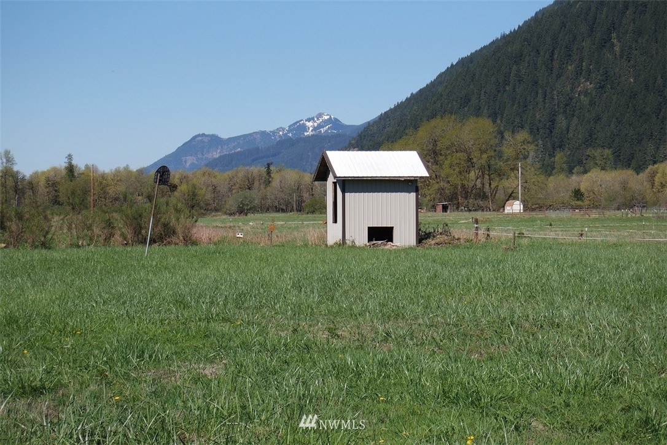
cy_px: 222
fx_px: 1334
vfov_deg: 18.9
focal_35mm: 72
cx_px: 334
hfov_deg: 28.1
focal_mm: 27
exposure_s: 1/320
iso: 160
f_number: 8
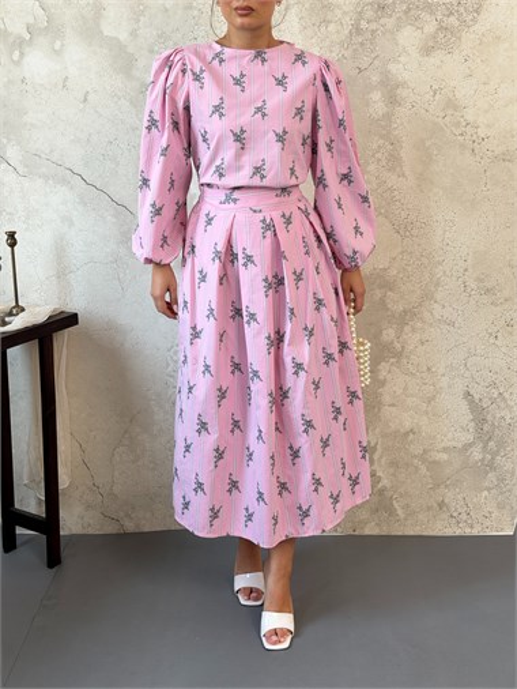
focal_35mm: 48
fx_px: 955
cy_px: 344
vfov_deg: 39.6
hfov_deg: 30.3
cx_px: 258
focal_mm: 6.76
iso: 64
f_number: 1.78
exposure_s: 1/121
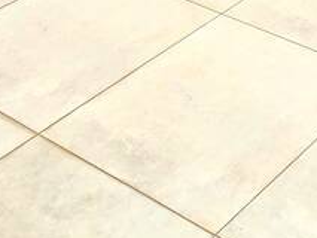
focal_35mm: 88
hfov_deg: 19.2
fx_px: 806
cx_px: 490
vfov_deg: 9.9
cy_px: -558
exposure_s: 1/3333
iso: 50
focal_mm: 2.2
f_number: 2.2
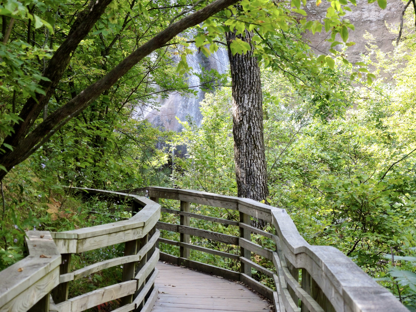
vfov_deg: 12.7
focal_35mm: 117
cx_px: 208
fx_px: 1406
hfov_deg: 16.8
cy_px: 156
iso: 320
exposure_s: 1/250
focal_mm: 25
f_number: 3.5
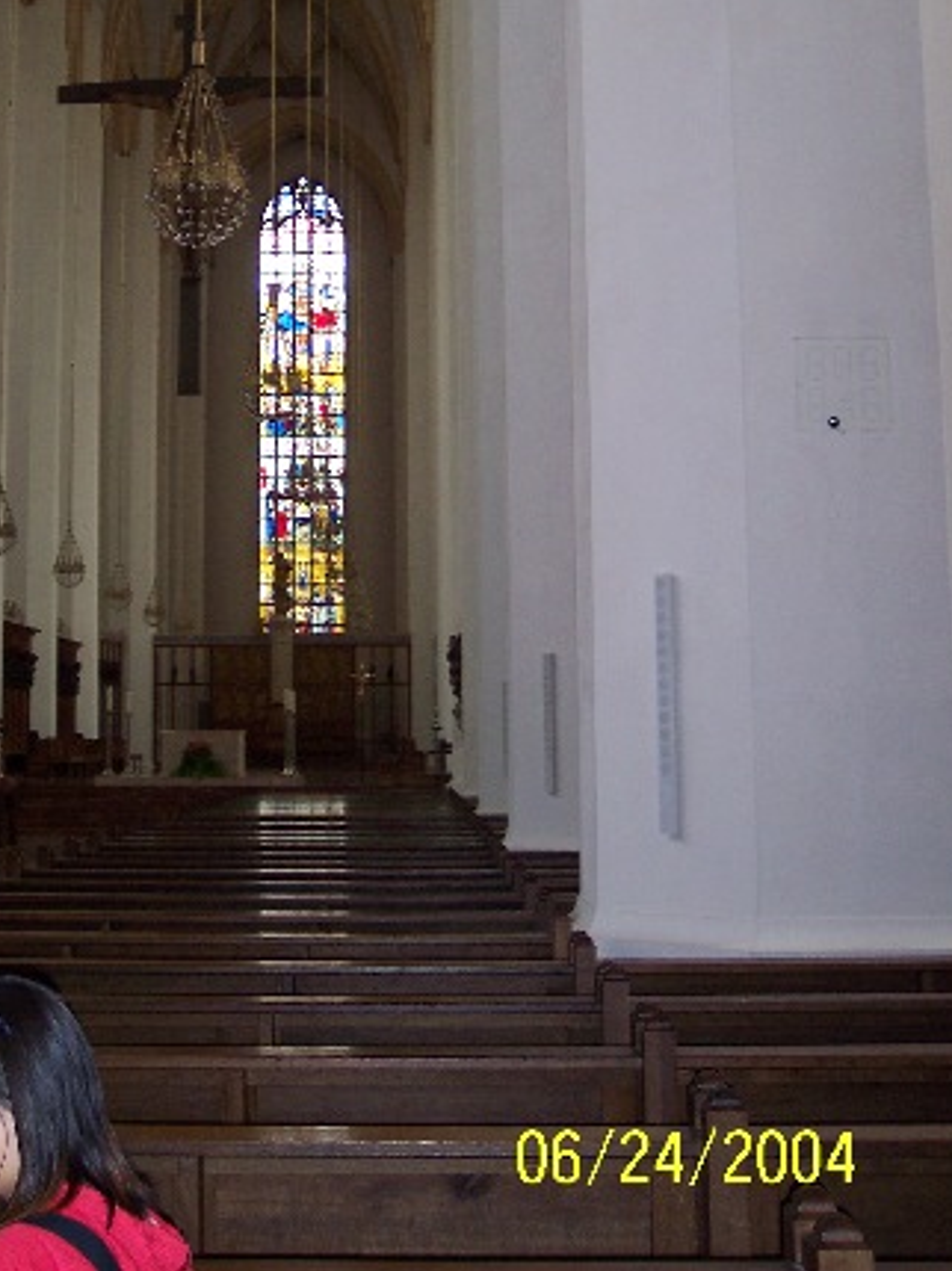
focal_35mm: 53
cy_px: 387
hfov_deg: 27.4
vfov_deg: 35.7
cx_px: 333
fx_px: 1945
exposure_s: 1/30
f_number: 2.8
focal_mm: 8
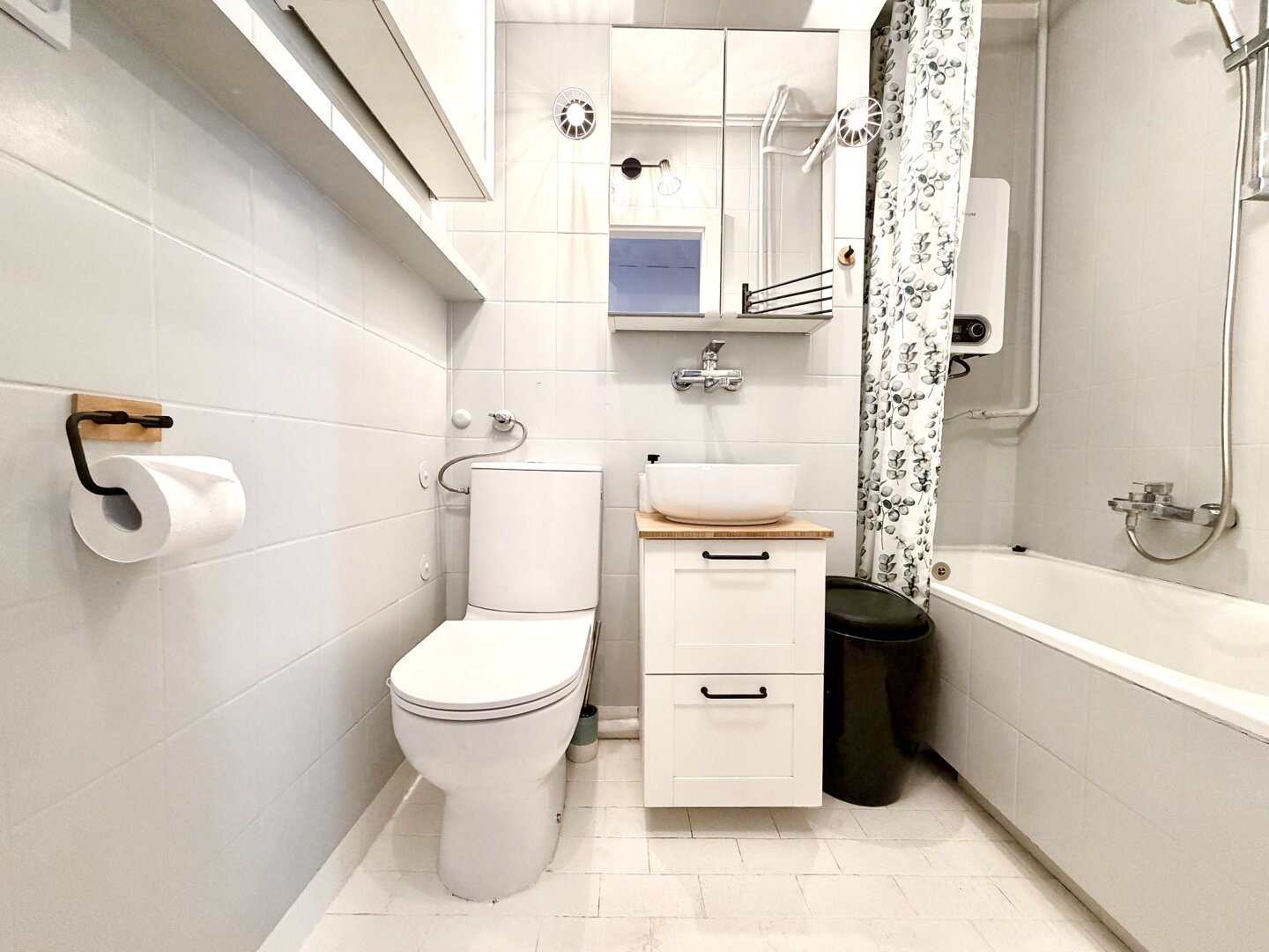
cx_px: 634
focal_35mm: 14
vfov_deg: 85.7
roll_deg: -0.8
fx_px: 513
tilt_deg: -2.0
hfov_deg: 102.1
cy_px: 476
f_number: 2.2
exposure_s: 1/60
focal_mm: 2.22
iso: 320
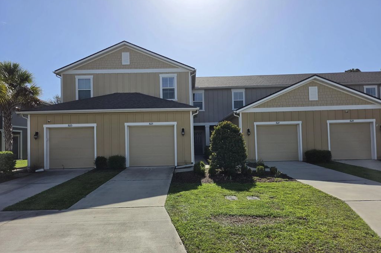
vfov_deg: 53.0
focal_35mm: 24
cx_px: 190
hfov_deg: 73.8
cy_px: 138
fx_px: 254
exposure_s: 1/6116
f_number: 1.8
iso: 80
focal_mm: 5.4
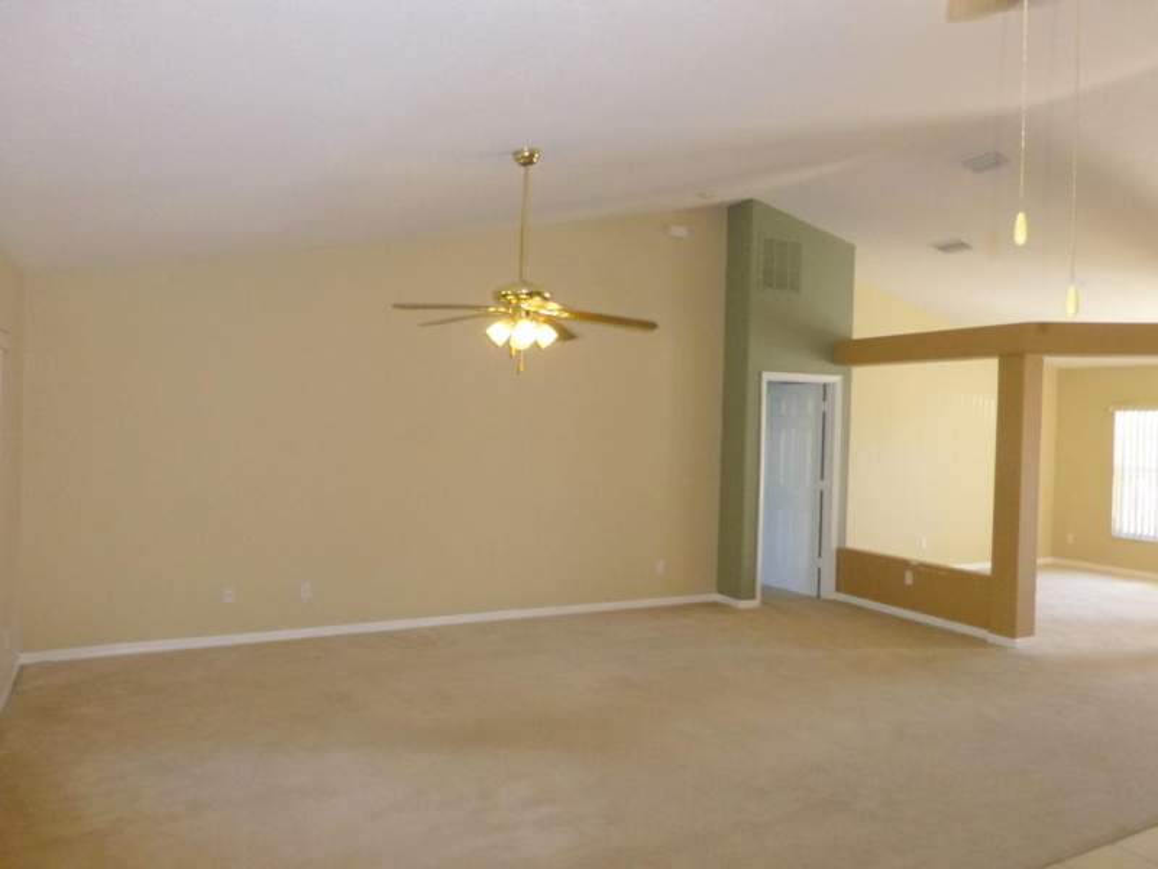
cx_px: 579
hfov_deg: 69.4
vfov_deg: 54.9
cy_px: 434
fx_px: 836
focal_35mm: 25
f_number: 3.3
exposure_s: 1/60
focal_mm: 4.4
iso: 400
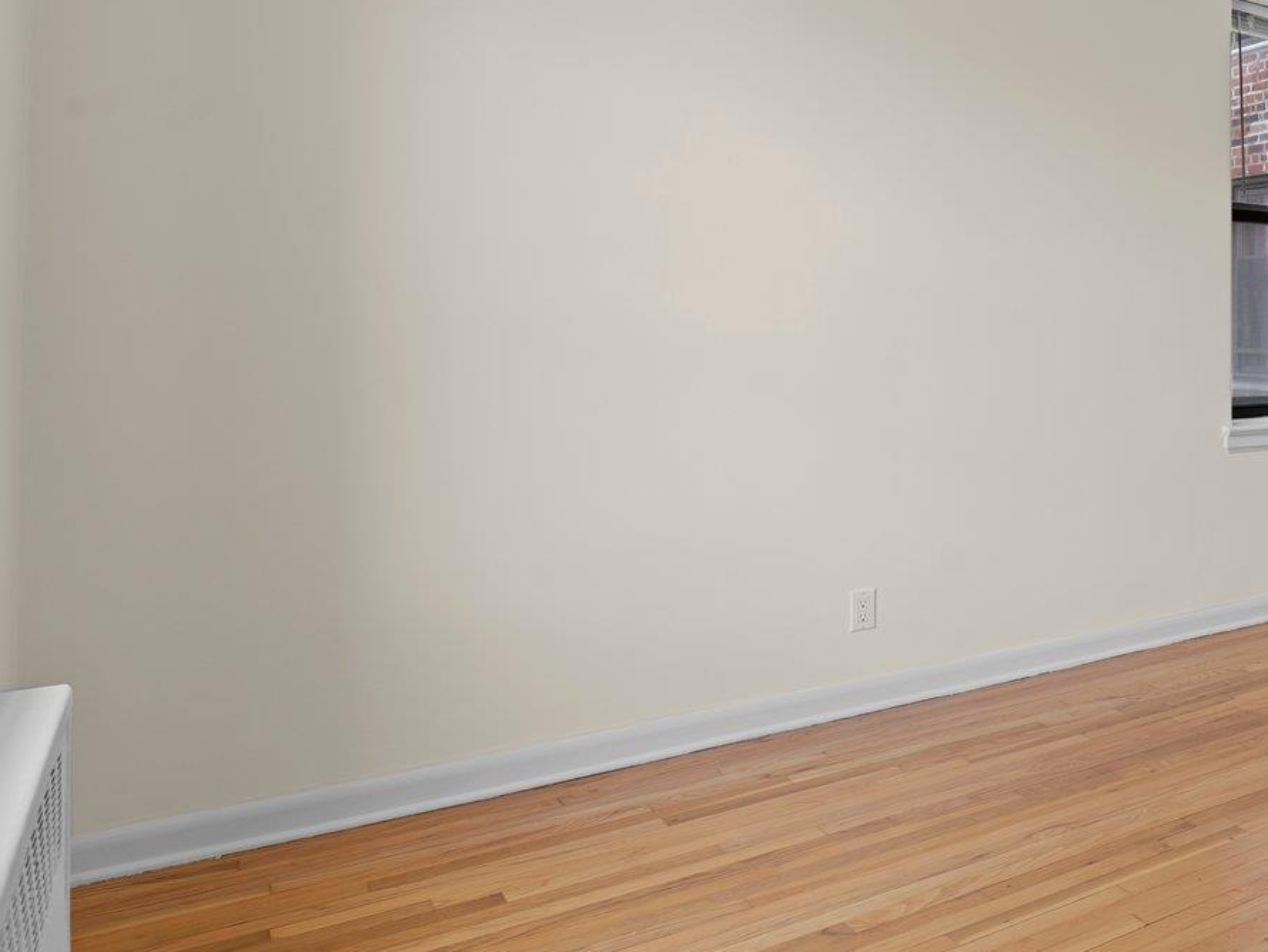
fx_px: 1136
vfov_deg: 45.0
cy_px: 352
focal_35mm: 31
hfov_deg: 46.7
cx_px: 1319
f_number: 10
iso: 200
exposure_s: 1/2
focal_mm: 14
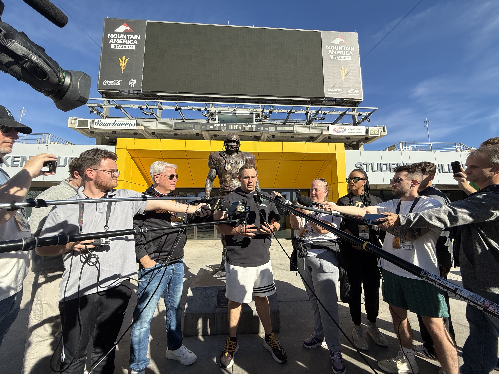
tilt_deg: +7.6
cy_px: 187
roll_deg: +0.1
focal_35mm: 14
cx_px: 250
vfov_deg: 85.7
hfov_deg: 102.1
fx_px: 202
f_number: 2.2
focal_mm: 2.22
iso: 50
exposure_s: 1/2237
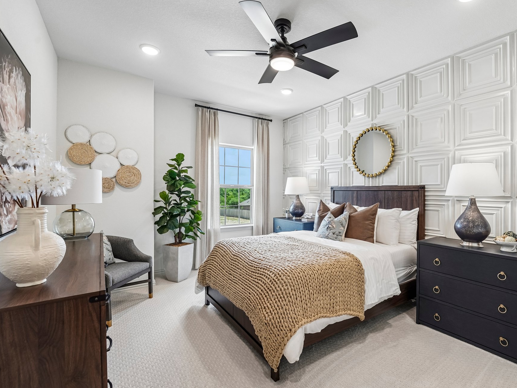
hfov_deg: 93.9
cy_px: 192
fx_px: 239
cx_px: 295
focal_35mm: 16
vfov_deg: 78.1
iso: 400
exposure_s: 1/30
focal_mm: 14
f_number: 8
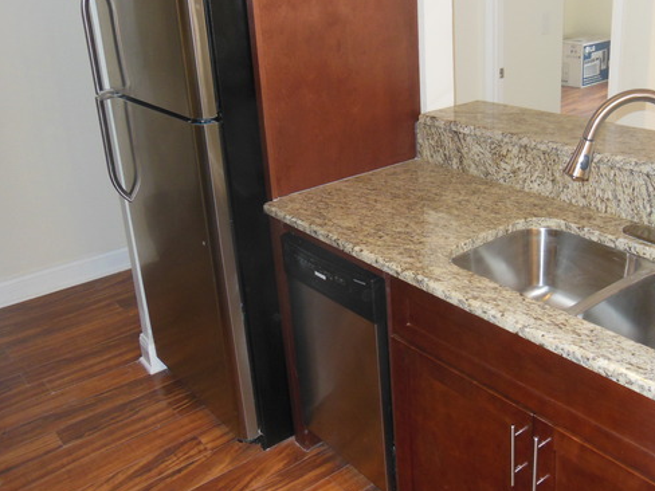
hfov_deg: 48.7
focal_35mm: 38
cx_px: 385
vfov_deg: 37.5
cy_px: 185
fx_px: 719
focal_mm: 5.2
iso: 320
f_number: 3.7
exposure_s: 1/25
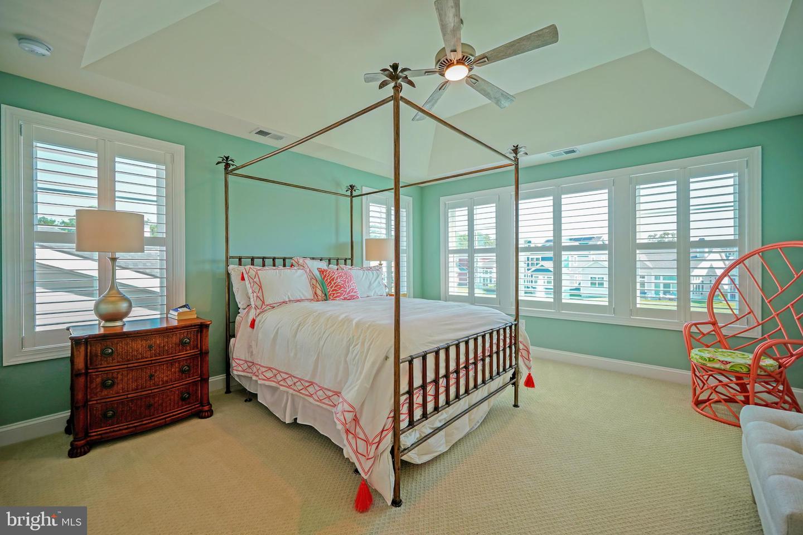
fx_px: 335
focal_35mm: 15
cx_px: 402
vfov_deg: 77.3
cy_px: 268
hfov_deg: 100.4
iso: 100
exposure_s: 1/40
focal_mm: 10
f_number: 3.2
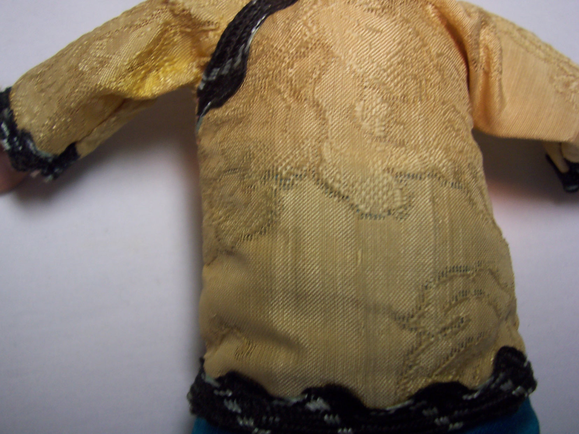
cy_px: 217
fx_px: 619
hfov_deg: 50.1
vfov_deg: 38.7
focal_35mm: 37
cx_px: 290
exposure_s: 1/60
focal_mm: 5.6
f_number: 2.8
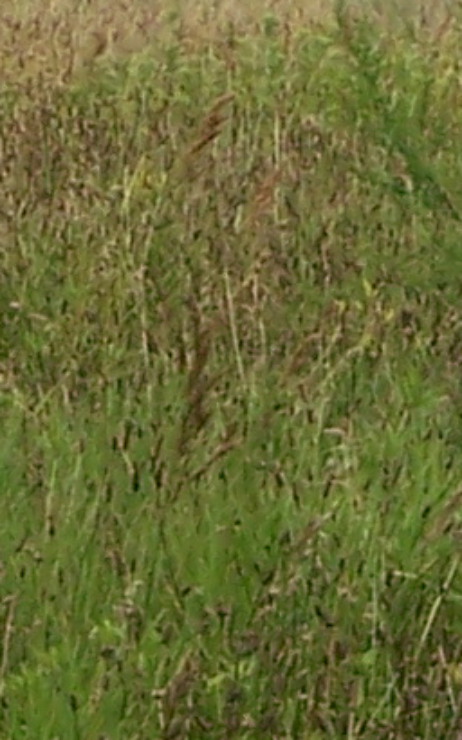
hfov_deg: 4.6
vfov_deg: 7.2
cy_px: -404
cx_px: 177
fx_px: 5806
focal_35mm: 288
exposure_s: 1/750
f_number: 4
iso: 100
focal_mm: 8
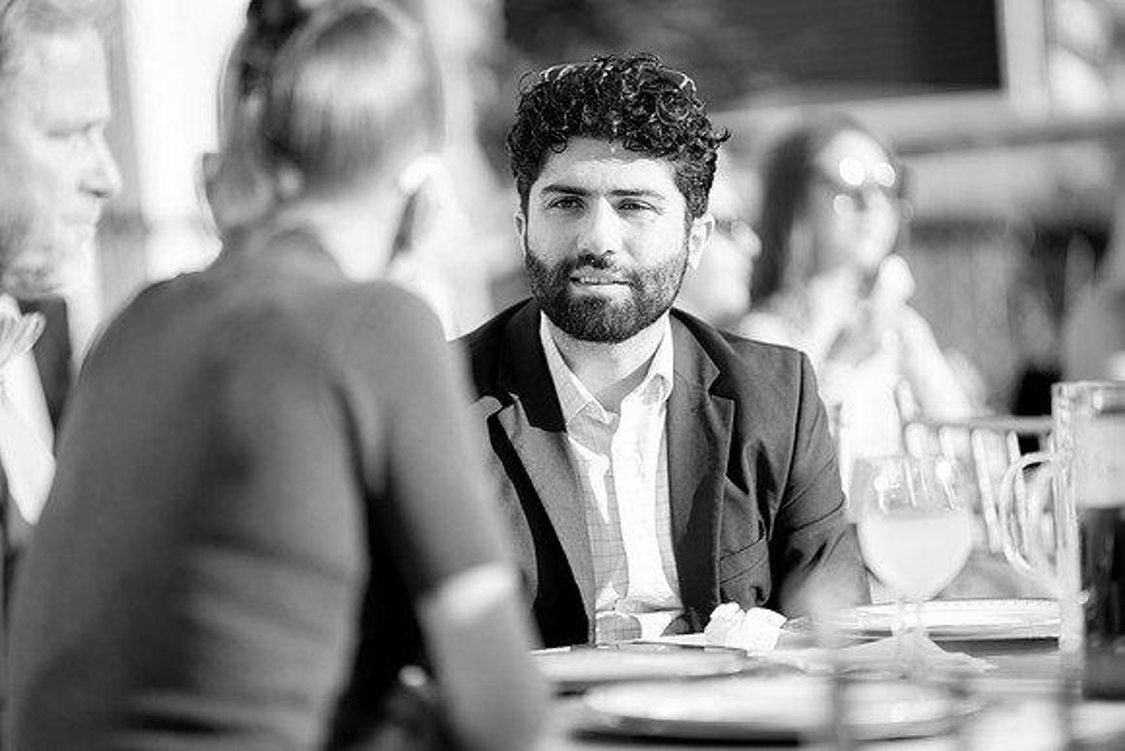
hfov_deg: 13.7
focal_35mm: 150
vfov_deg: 9.2
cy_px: 376
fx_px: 4688
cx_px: 562
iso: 200
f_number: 2
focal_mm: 150
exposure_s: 1/2000
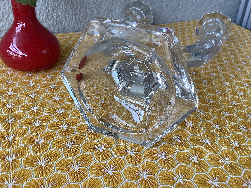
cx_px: 126
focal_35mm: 31
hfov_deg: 58.4
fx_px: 225
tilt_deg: -31.7
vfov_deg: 45.4
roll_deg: -2.8
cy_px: 94
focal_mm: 3.3
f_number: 2.4
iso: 200
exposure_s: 1/50
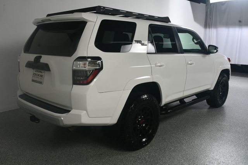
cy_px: 82
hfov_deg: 57.2
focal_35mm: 33
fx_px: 227
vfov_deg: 39.9
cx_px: 124
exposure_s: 1/160
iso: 100
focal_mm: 22
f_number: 14
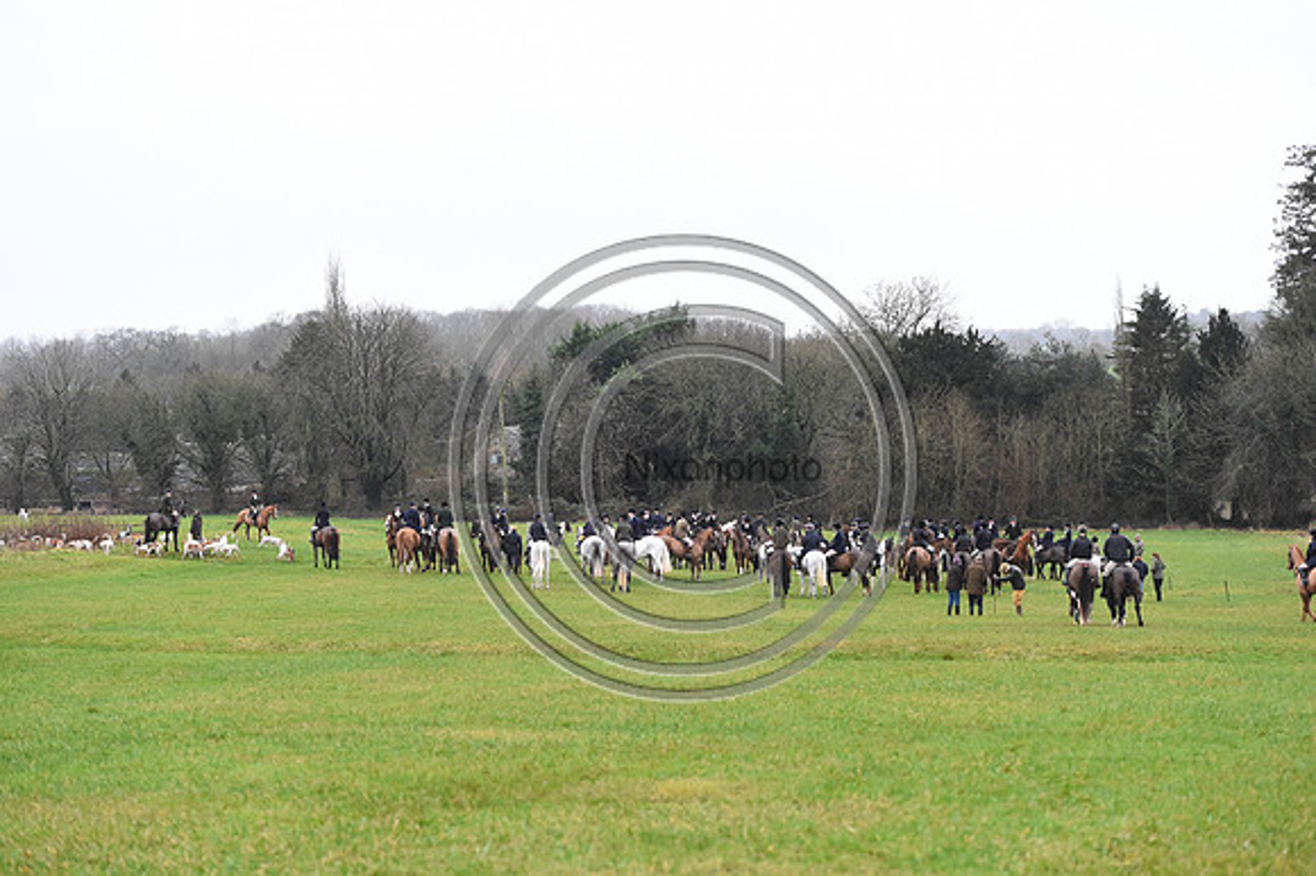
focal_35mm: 80
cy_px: 438
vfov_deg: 17.0
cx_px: 658
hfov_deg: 25.4
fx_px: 2923
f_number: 3.5
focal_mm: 80
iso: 4000
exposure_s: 1/800
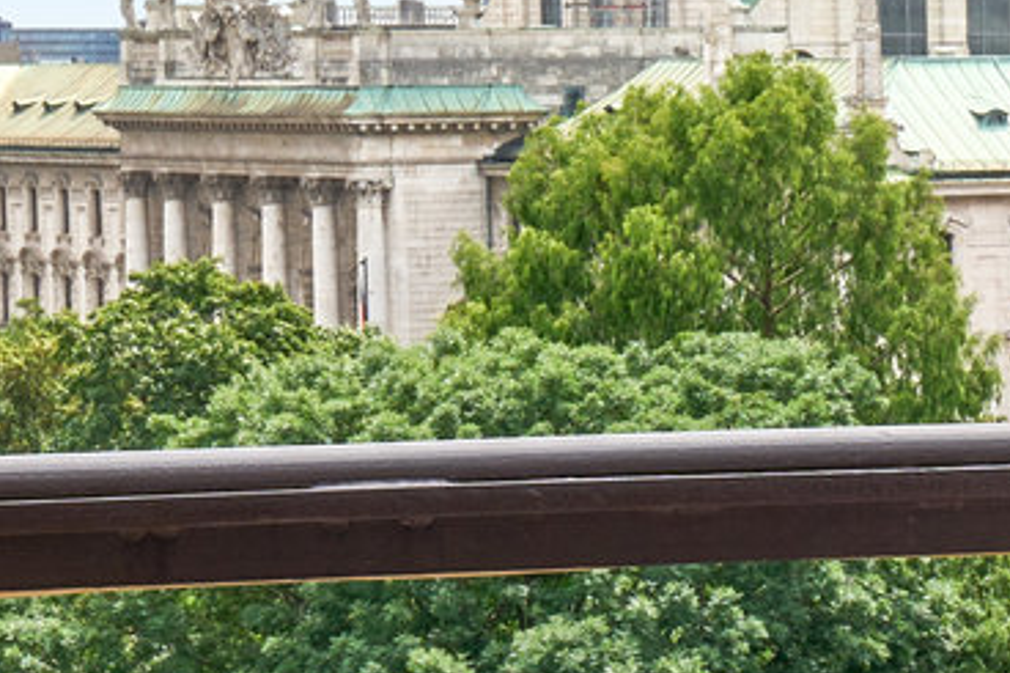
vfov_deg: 7.0
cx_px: 1732
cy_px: 386
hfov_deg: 10.1
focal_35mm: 195
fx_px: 5468
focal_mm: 35
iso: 200
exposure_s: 1/100
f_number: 14
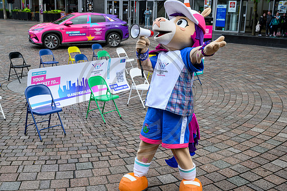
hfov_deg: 46.4
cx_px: 135
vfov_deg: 31.9
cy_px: 96
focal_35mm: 42
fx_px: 335
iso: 500
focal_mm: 36
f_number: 5.6
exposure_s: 1/320
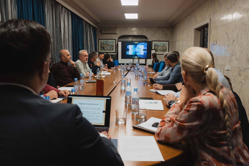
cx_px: 124
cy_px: 83
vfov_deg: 46.5
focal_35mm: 28
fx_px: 194
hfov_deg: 65.4
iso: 2000
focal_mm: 28
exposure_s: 1/100
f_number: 5.6
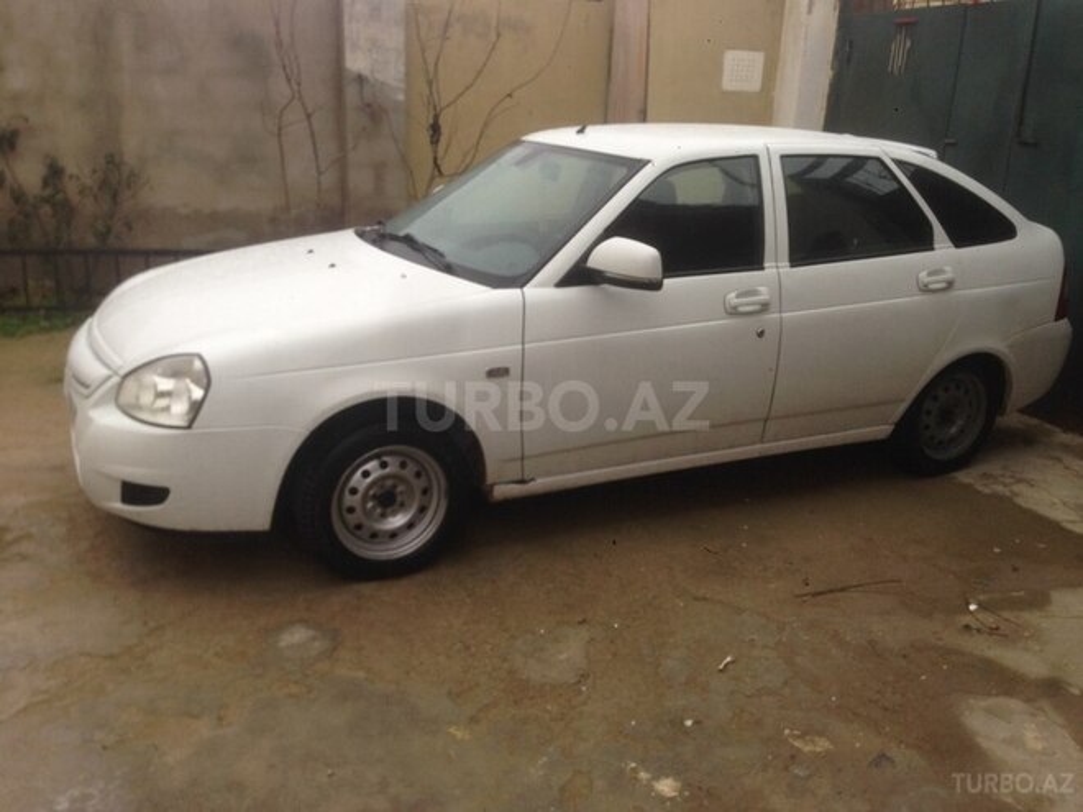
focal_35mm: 33
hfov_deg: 55.4
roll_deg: -1.3
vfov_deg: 42.9
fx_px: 1032
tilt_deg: -18.8
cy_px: 406
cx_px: 542
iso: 50
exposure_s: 1/60
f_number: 2.4
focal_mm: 4.12
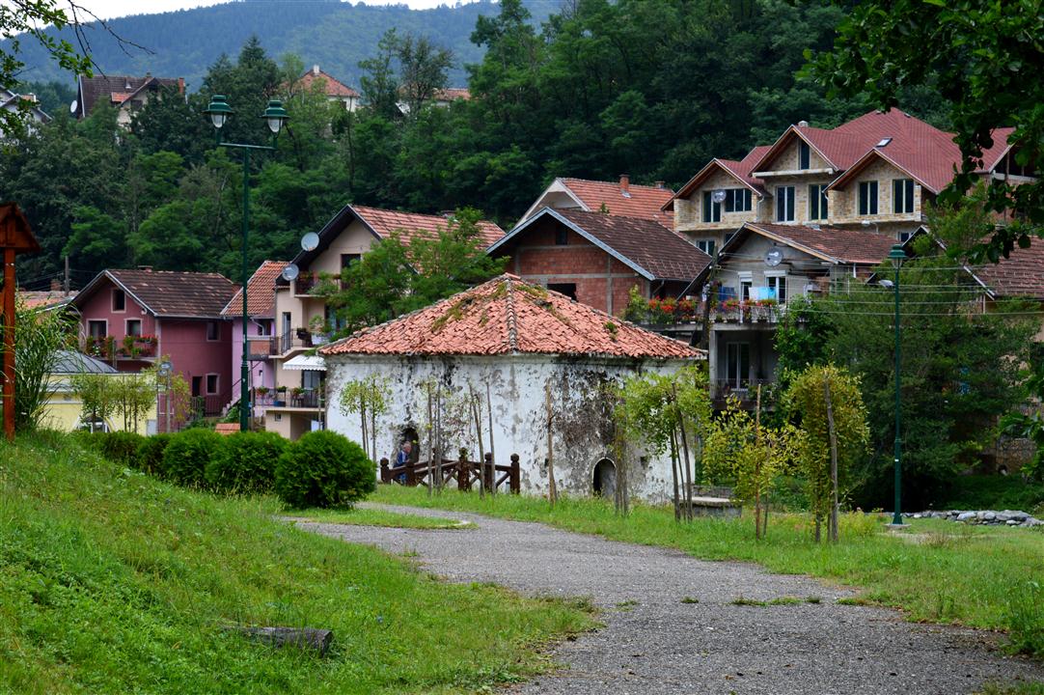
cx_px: 522
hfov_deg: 24.6
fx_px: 2391
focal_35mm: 82
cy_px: 348
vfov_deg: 16.5
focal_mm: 55
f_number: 10
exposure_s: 1/250
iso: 400
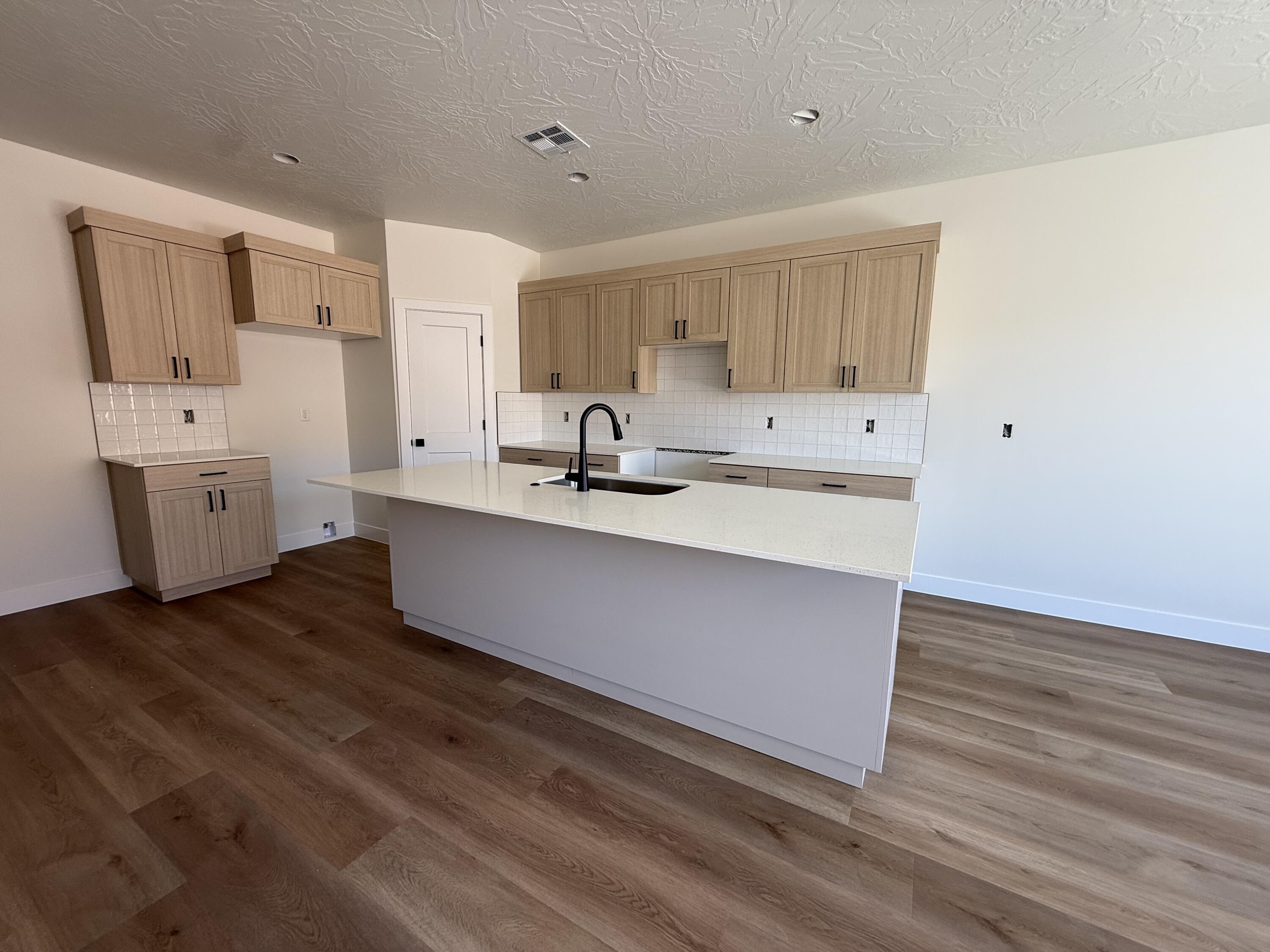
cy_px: 476
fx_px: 514
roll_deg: -0.7
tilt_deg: -6.8
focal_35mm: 14
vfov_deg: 85.7
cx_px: 635
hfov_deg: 102.1
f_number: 2.2
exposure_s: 1/99
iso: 64
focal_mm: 2.22
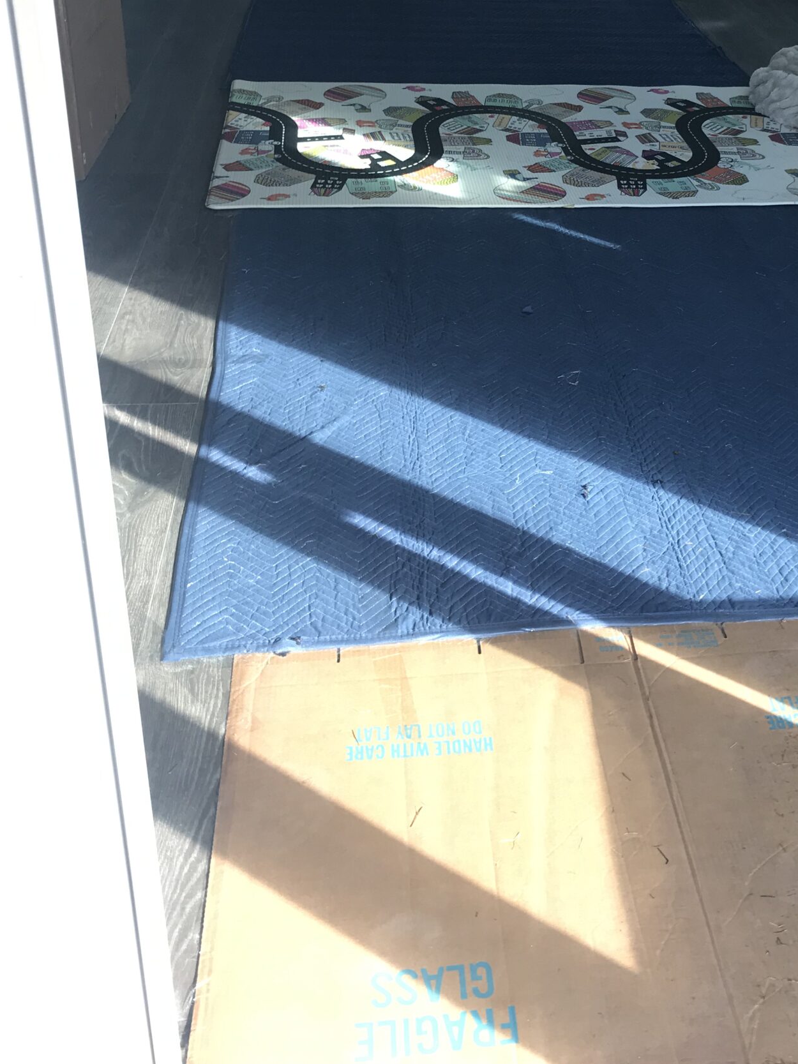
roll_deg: -1.2
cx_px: 589
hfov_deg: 33.0
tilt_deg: -25.9
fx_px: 1322
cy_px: 367
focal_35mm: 43
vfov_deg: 43.3
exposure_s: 1/60
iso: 25
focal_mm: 3.99
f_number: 1.8
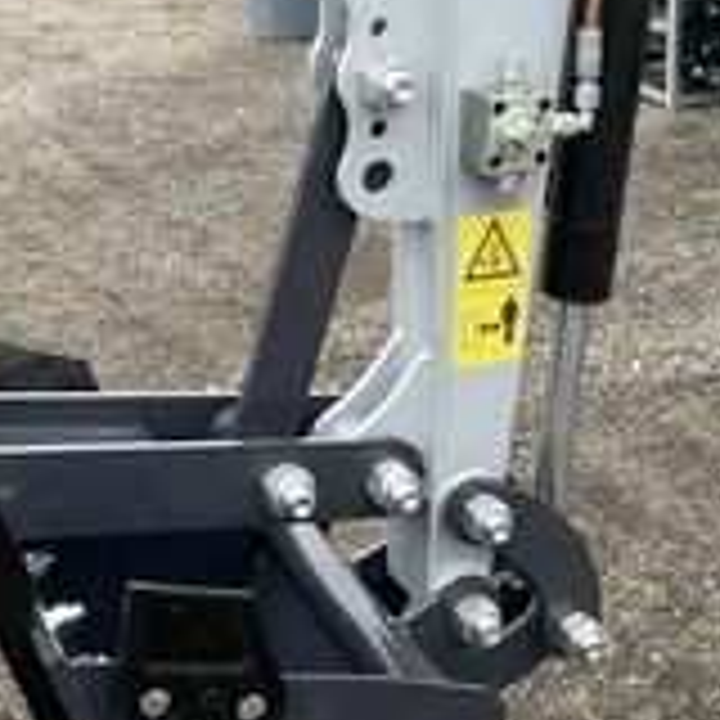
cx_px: 423
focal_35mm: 64
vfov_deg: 26.9
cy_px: 387
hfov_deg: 26.8
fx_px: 1506
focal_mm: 3
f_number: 1.8
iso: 20
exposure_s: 1/201
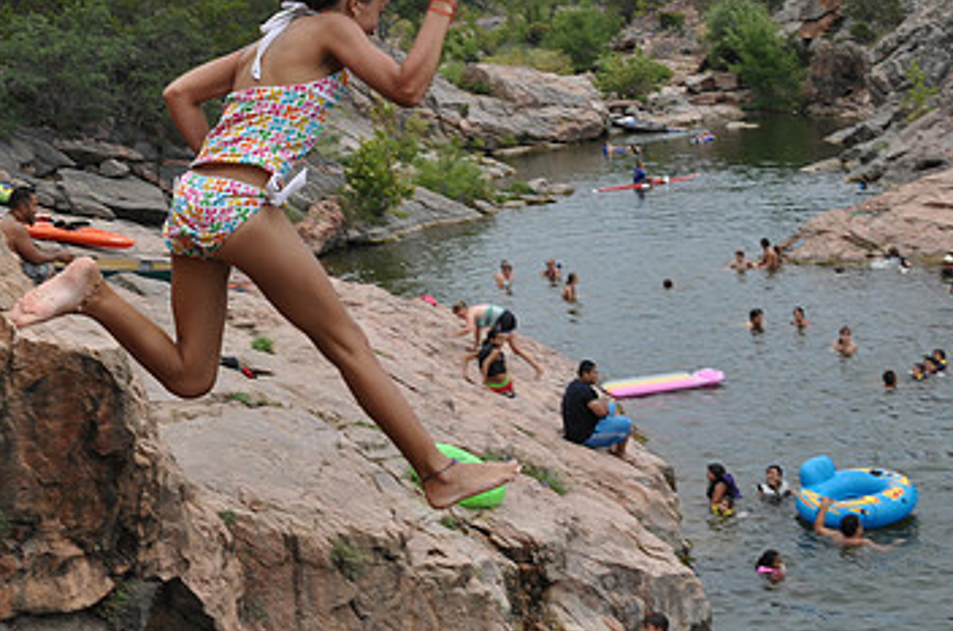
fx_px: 1765
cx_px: 319
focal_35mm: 67
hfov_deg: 30.0
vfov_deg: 20.2
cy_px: 194
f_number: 8
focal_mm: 27
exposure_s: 1/500
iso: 200
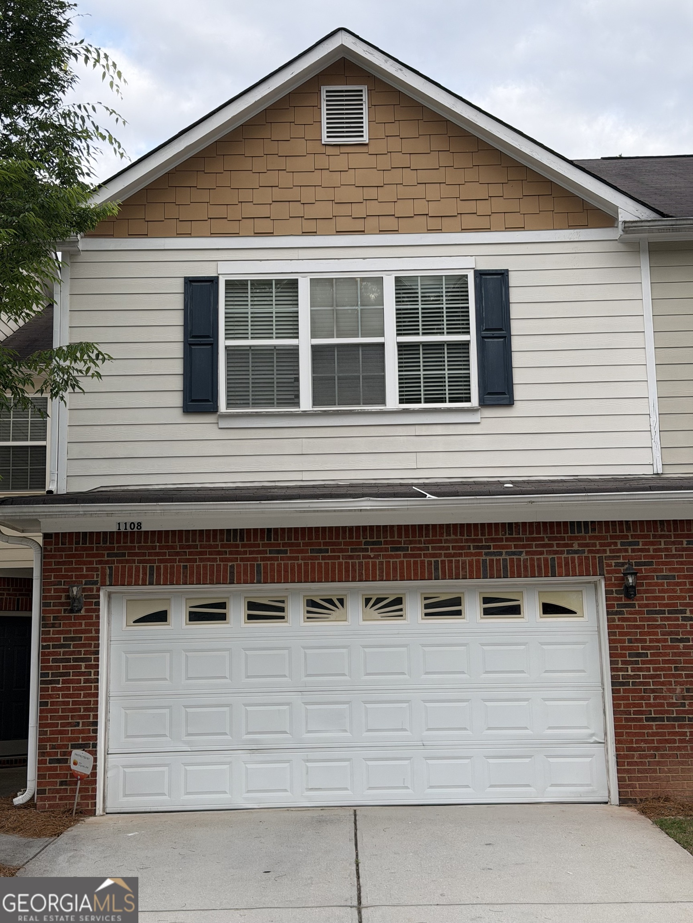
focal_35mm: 48
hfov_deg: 30.3
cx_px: 346
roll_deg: +1.5
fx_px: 1281
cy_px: 462
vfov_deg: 39.7
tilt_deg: +10.2
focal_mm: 6.76
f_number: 1.78
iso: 80
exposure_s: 1/1203
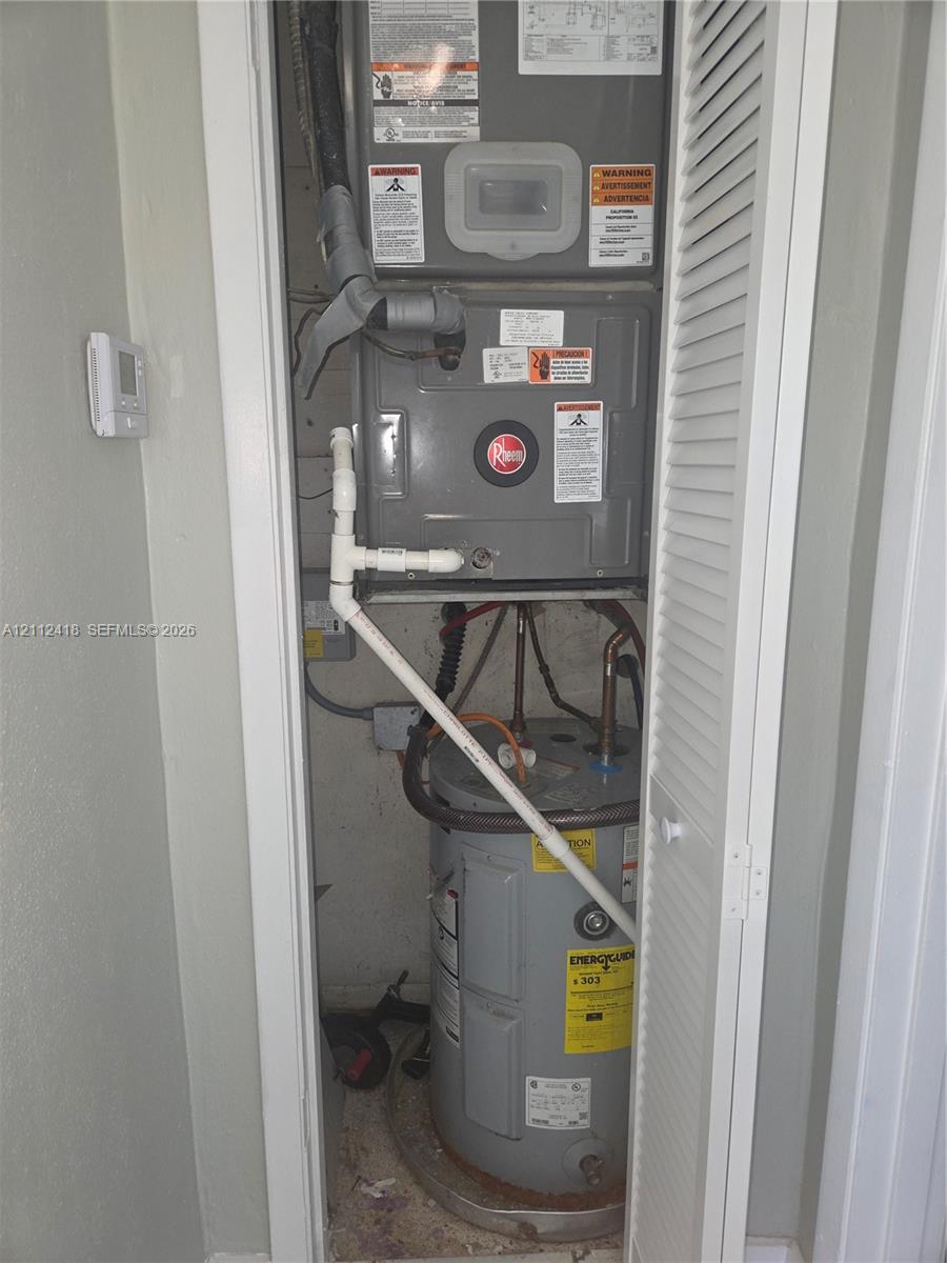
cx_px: 474
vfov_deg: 73.9
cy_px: 632
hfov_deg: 58.9
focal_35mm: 23
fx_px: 839
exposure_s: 1/60
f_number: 1.8
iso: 100
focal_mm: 5.4
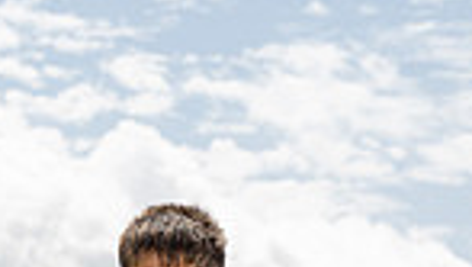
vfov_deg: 7.1
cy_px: 695
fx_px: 2004
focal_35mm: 160
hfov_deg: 13.4
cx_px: 154
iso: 250
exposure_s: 1/1600
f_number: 4
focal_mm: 50
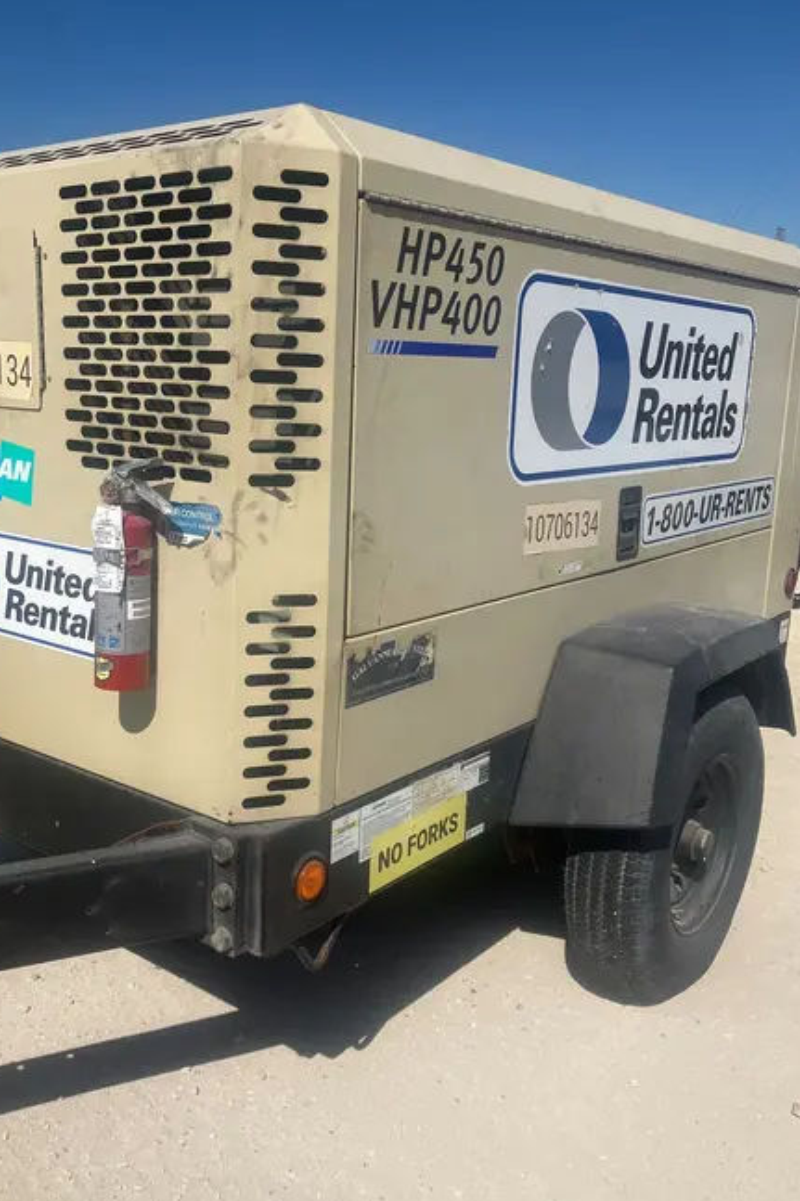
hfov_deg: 39.8
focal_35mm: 33
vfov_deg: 57.2
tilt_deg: -10.9
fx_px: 1101
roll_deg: -1.1
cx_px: 319
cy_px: 602
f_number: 1.8
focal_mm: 3.99
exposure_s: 1/4425
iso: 32
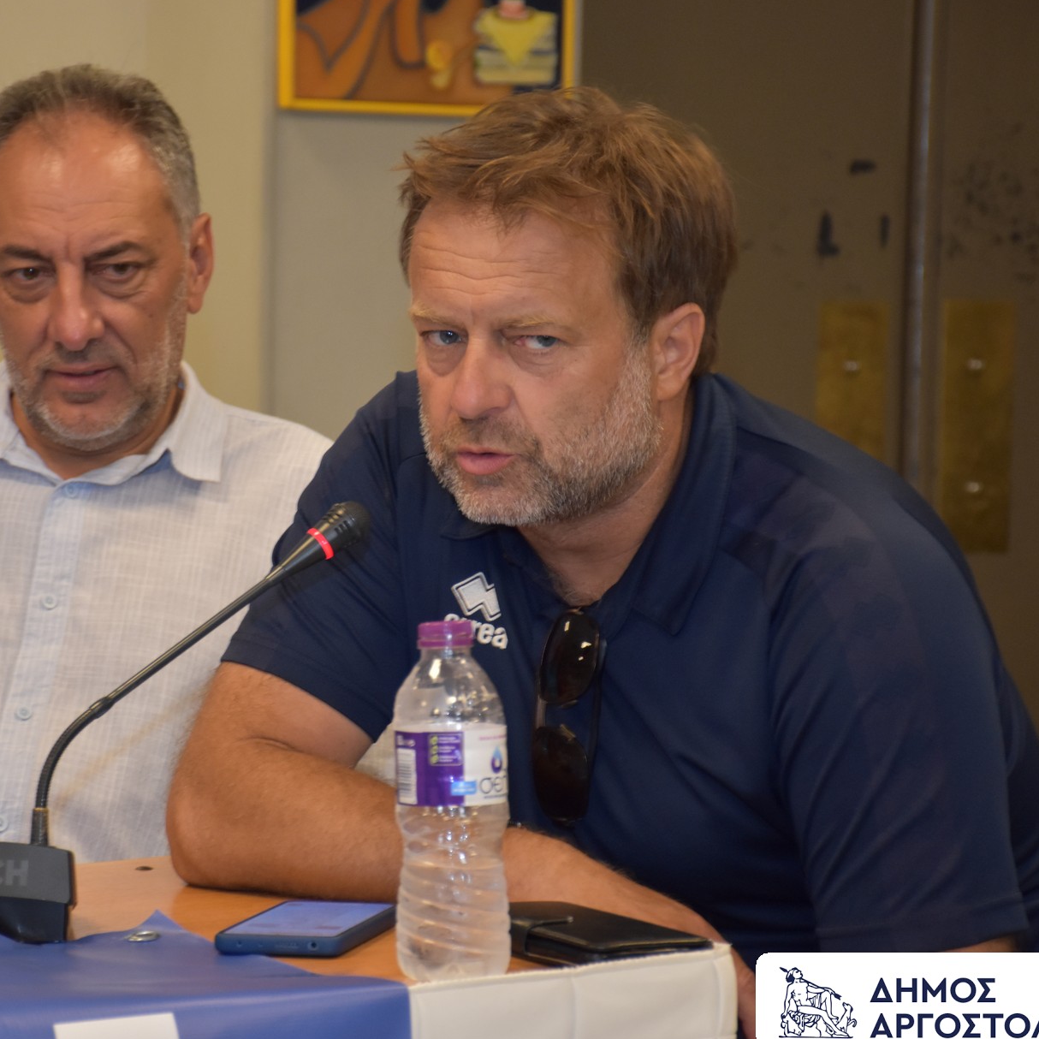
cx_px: 334
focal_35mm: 150
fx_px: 5082
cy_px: 522
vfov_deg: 11.7
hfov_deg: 11.7
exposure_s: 1/60
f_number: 5
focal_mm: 75
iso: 1100
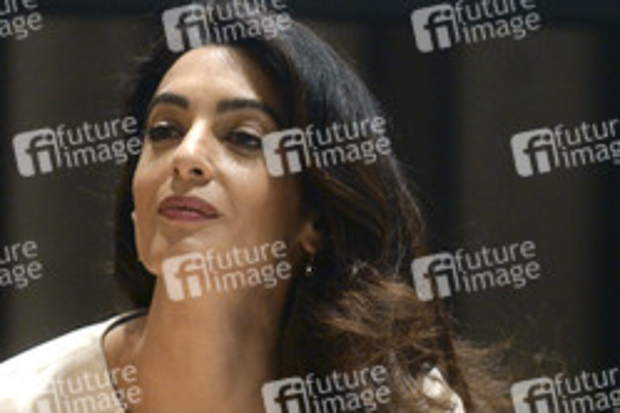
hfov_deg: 7.6
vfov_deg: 5.1
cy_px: 333
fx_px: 4667
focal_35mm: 271
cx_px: 259
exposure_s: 1/250
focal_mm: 150
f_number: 3.5
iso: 4000
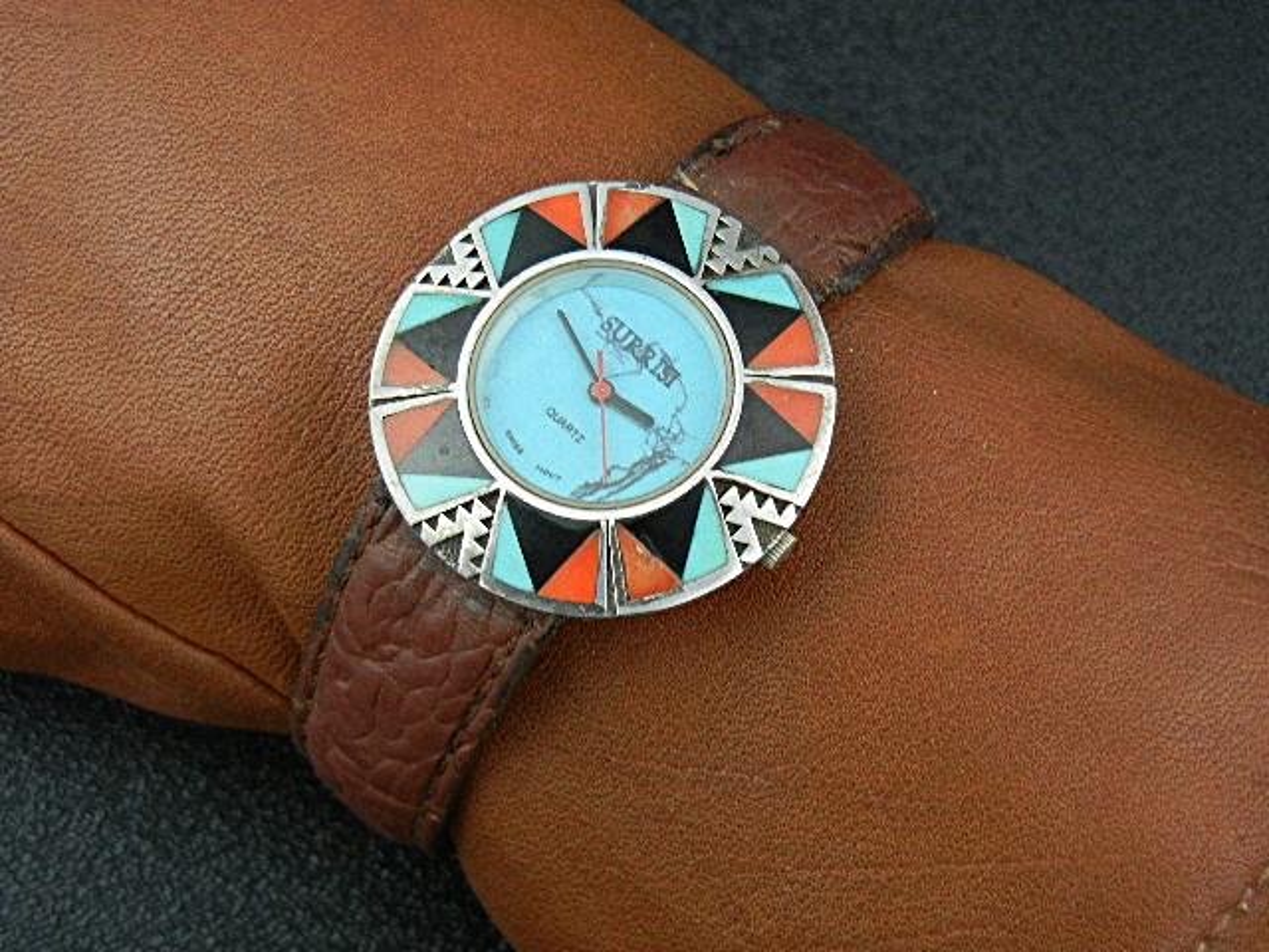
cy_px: 476
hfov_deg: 25.3
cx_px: 634
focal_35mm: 77
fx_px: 2823
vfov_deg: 19.1
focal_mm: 13.9
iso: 200
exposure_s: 1/5.4
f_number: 4.3
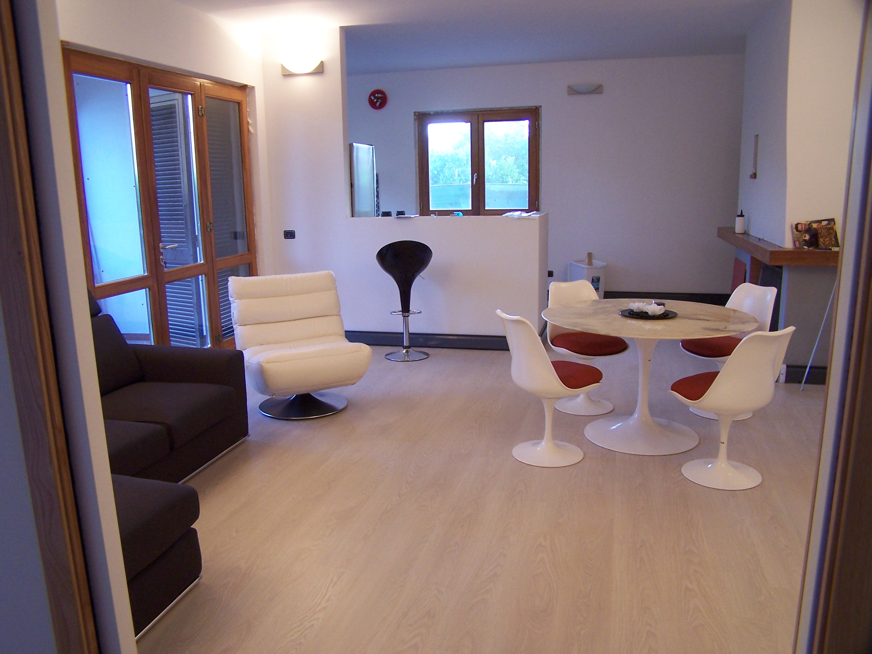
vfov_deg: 37.7
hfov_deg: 49.0
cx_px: 436
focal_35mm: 38
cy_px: 327
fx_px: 957
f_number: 2.8
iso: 140
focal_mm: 6.3
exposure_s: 1/30
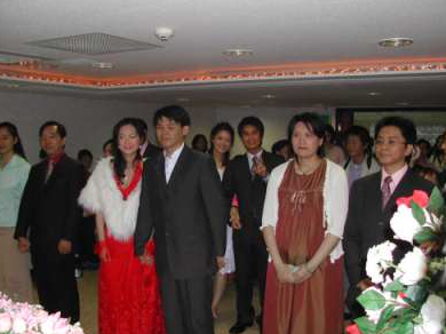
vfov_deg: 36.8
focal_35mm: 39
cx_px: 221
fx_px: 502
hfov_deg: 47.9
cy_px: 169
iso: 117
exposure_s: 1/60
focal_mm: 8
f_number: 2.8
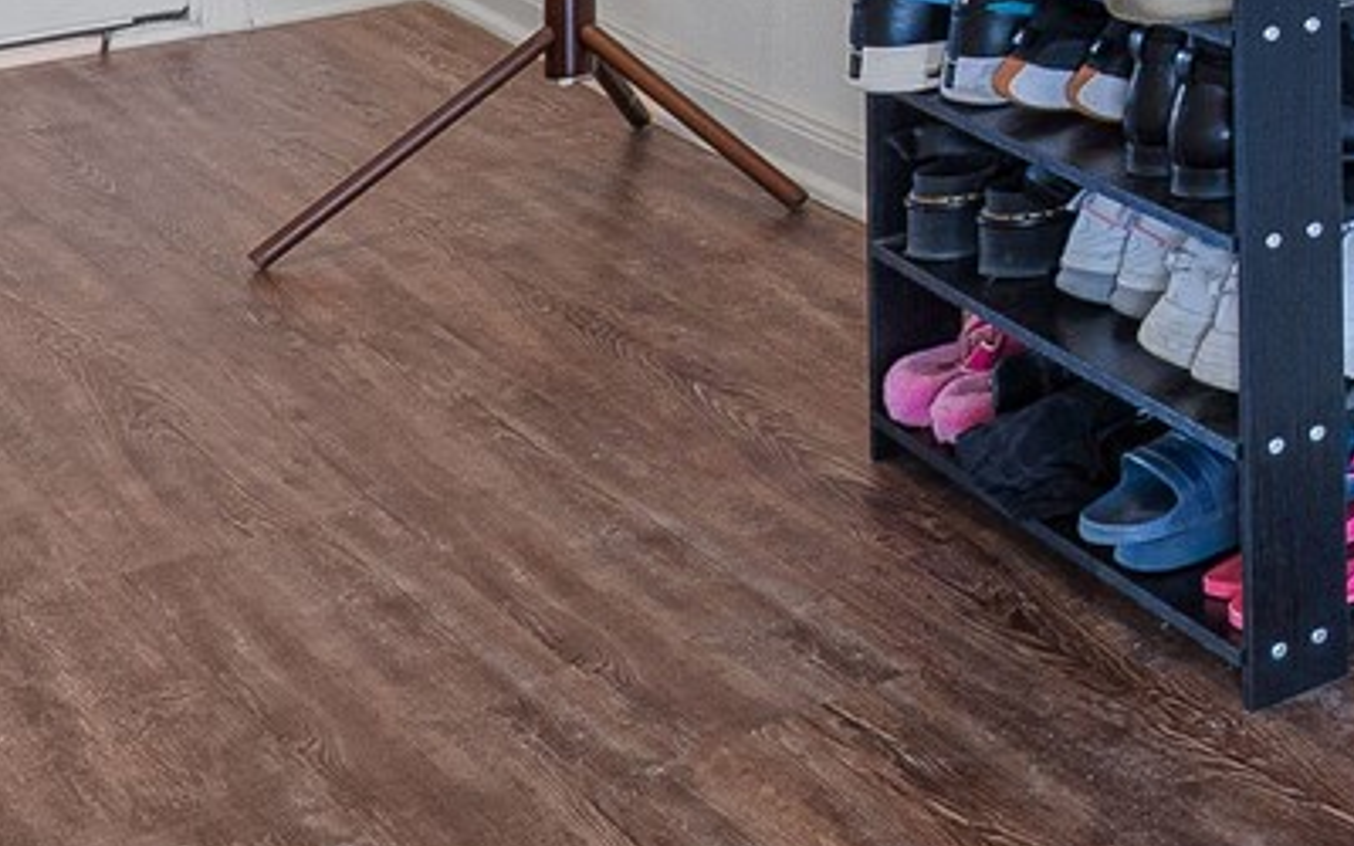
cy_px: -714
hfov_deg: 18.6
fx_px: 2657
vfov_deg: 15.4
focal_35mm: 72
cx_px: 2698
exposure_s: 1/6
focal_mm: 13
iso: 500
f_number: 9
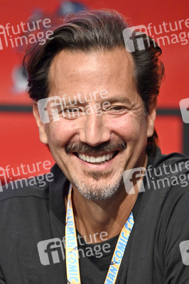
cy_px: 142
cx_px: 94
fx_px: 3155
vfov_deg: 5.2
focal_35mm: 400
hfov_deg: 3.4
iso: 4000
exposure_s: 1/500
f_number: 5
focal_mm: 400
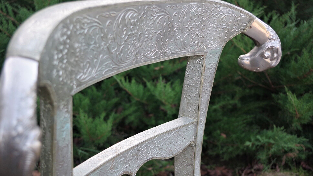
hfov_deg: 48.4
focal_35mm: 42
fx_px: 349
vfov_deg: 28.3
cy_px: 99
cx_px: 154
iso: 200
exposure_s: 1/125
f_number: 4
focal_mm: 26.25
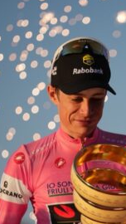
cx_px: 150
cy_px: 167
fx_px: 2523
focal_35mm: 425
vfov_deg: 5.1
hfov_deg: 2.9
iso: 320
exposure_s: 1/5000
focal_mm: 171
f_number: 2.8
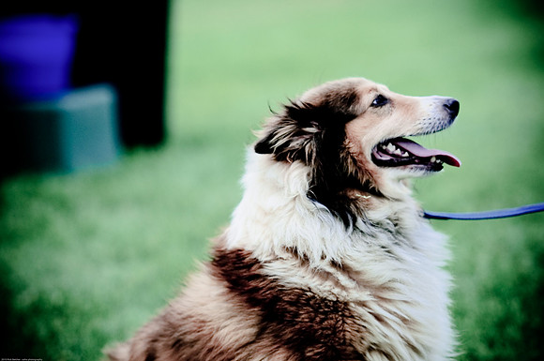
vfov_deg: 6.3
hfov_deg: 9.5
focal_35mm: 218
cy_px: 180
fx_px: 3282
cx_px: 272
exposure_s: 1/2000
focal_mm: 145
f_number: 2.8
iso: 200
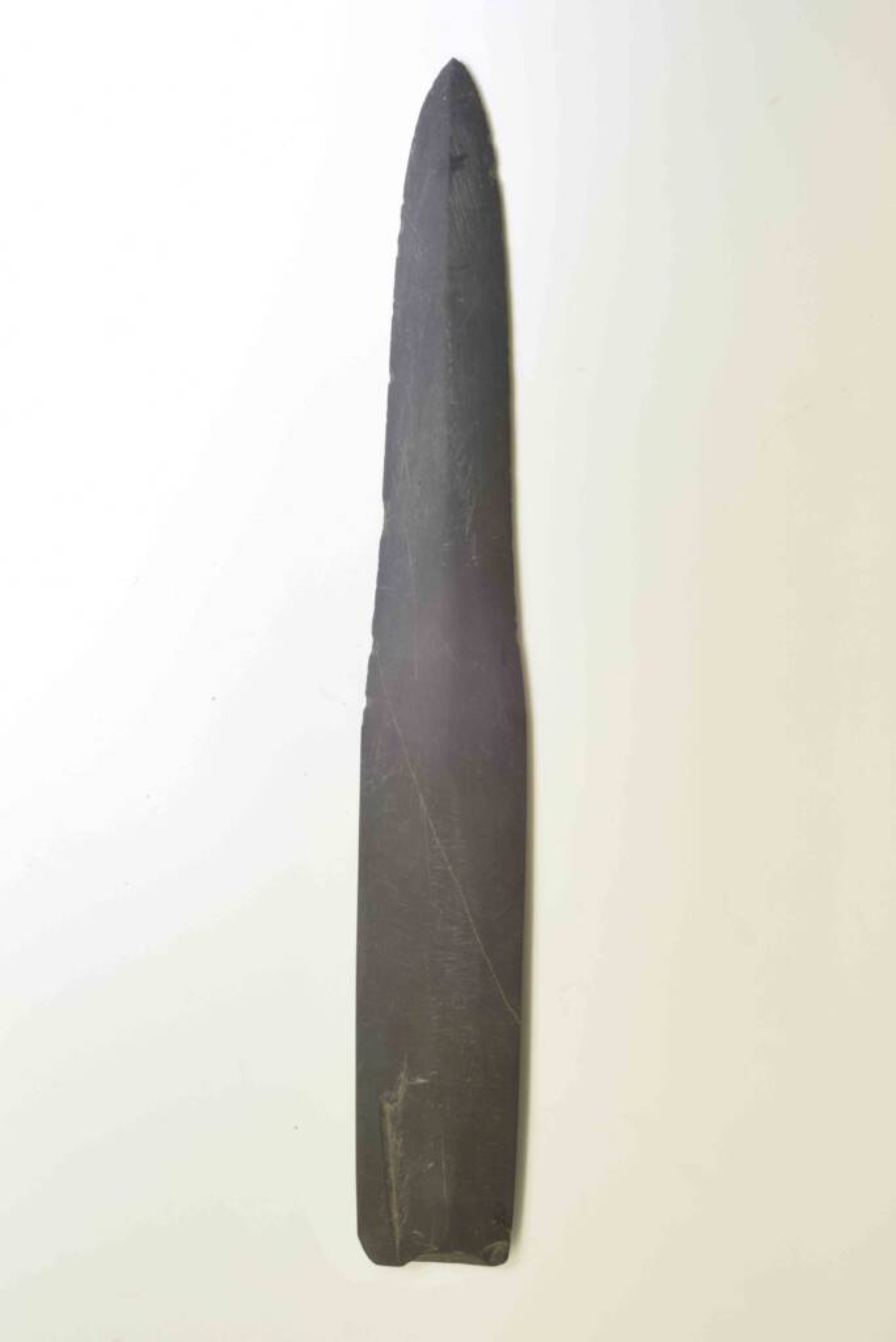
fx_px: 1864
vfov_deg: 39.6
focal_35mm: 50
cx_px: 448
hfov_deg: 27.0
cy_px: 671
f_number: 32
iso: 100
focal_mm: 50
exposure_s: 10
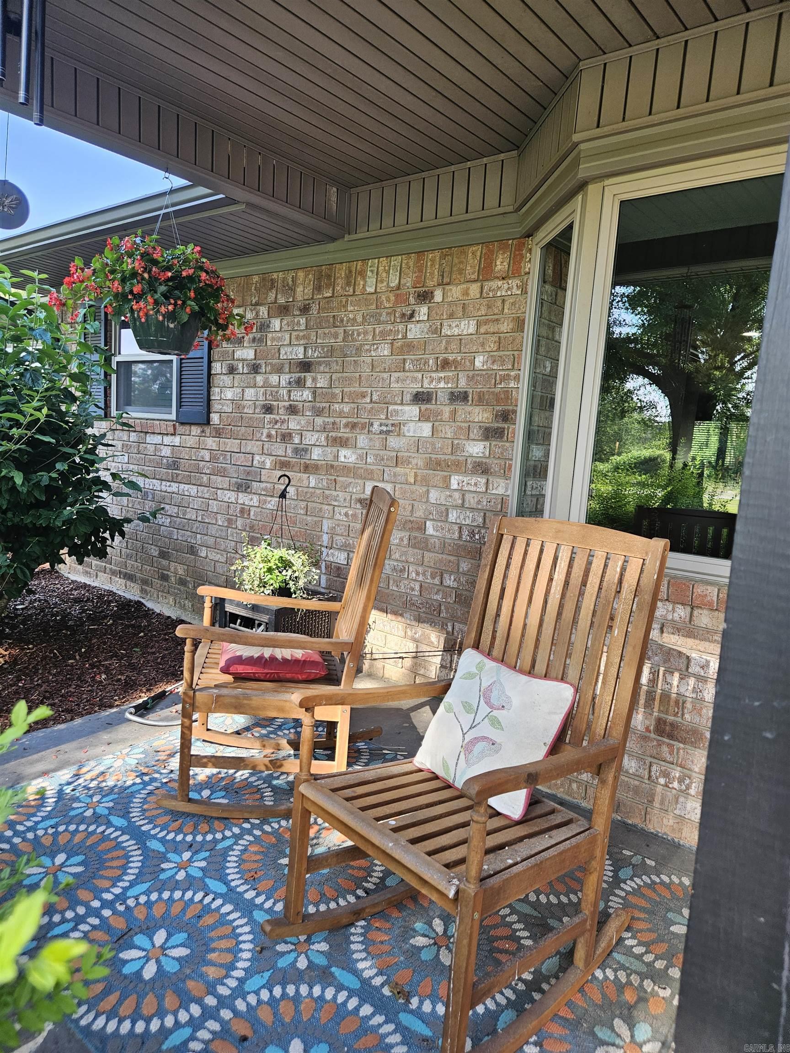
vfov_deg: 73.9
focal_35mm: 23
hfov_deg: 58.9
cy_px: 526
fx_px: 700
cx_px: 395
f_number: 1.8
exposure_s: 1/120
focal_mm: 5.4
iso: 50
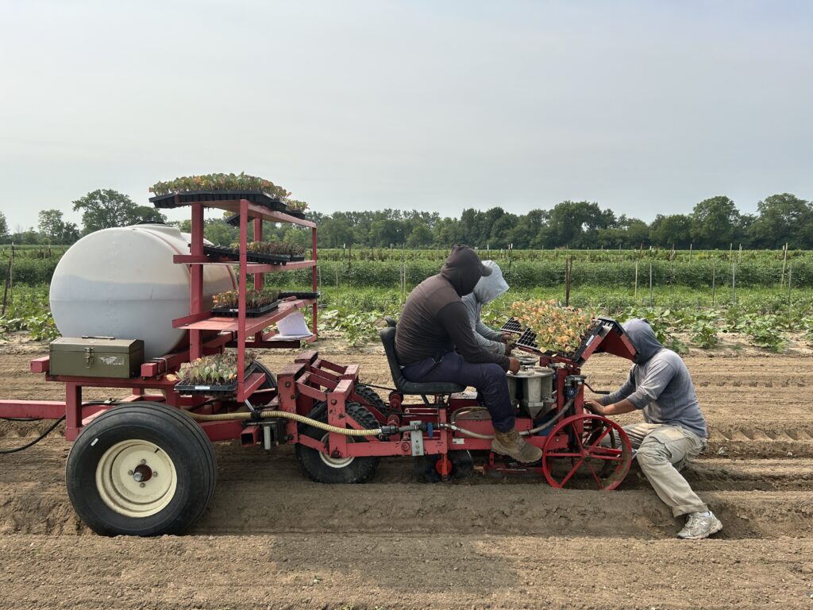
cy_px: 305
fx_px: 611
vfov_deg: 53.1
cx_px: 406
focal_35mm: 26
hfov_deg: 67.3
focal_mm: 5.7
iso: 50
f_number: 1.5
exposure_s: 1/5076
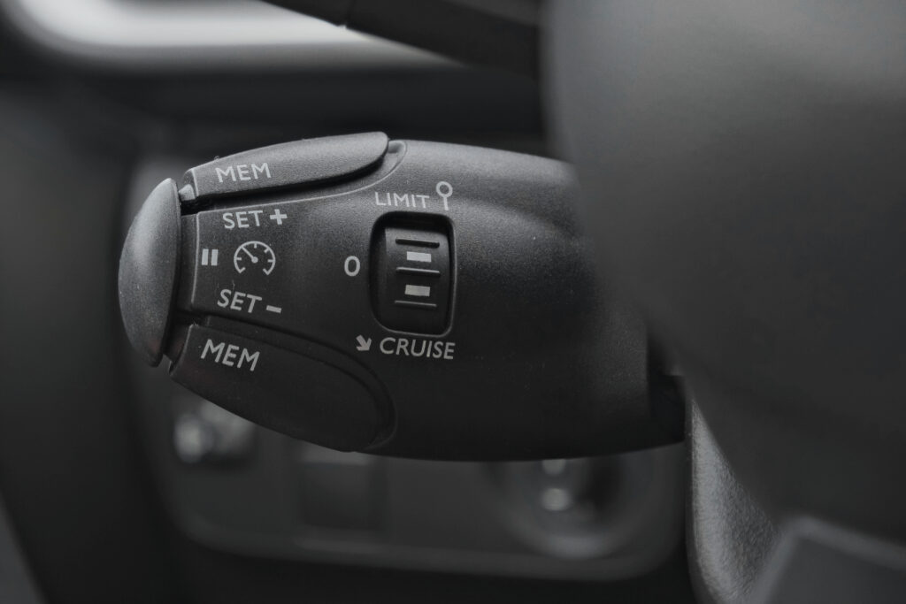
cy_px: 302
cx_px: 453
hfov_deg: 29.7
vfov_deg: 20.0
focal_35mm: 68
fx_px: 1711
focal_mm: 45
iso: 2000
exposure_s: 1/160
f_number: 5.6
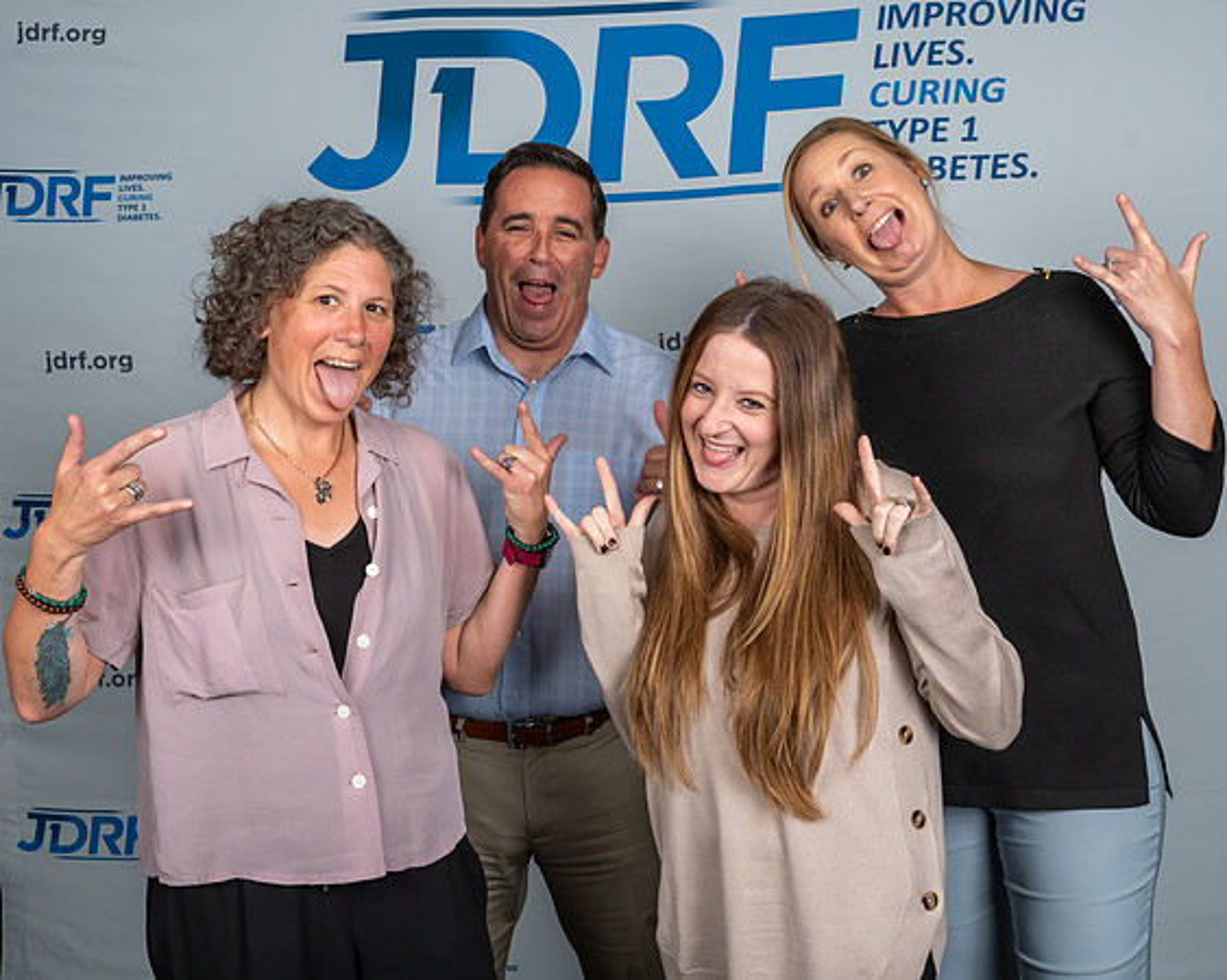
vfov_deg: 31.0
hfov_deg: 38.2
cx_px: 644
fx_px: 1770
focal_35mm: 49
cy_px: 483
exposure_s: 1/250
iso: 250
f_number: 9
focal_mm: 28
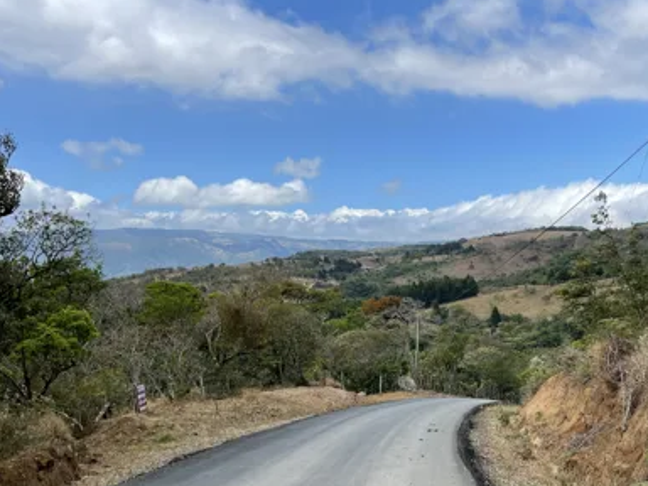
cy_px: 307
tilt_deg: -5.0
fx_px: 805
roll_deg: +0.6
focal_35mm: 43
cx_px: 465
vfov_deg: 33.4
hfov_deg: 42.8
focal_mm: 5.1
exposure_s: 1/4348
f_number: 1.6
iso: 32
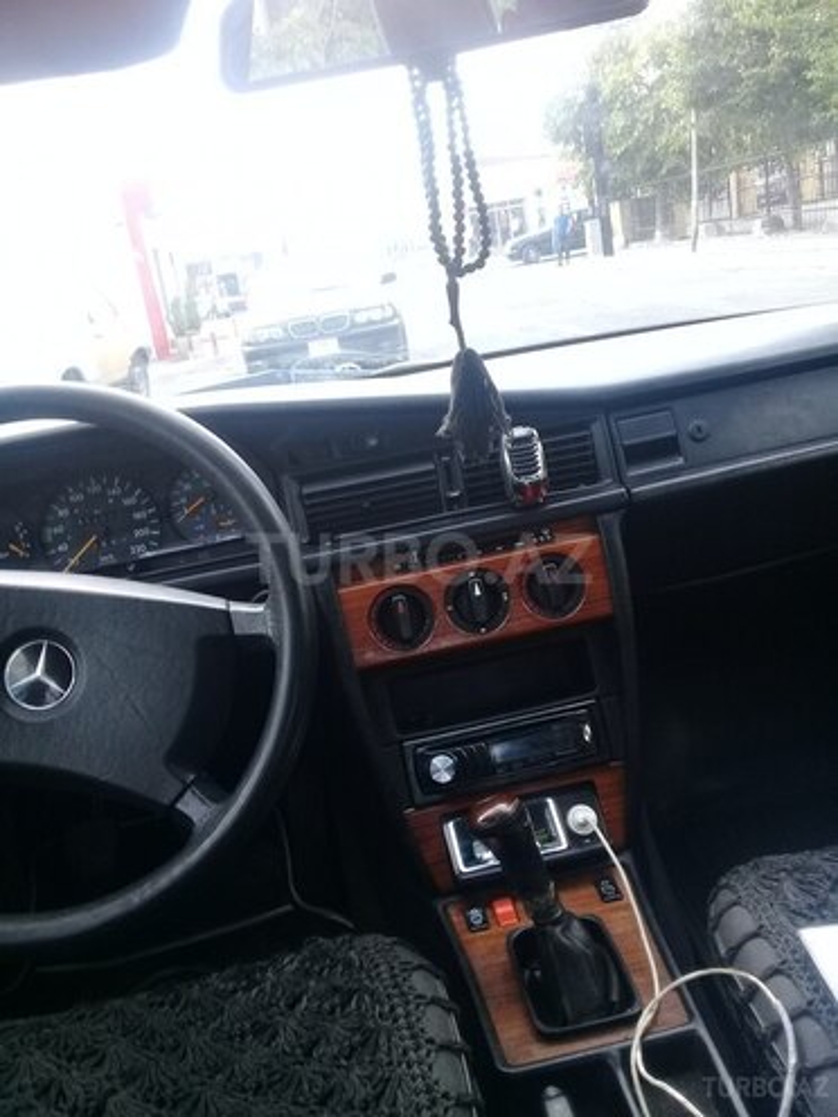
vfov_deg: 58.4
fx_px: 1001
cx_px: 419
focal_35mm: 31
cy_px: 558
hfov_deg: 45.4
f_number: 2.2
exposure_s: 1/100
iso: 50
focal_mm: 3.3
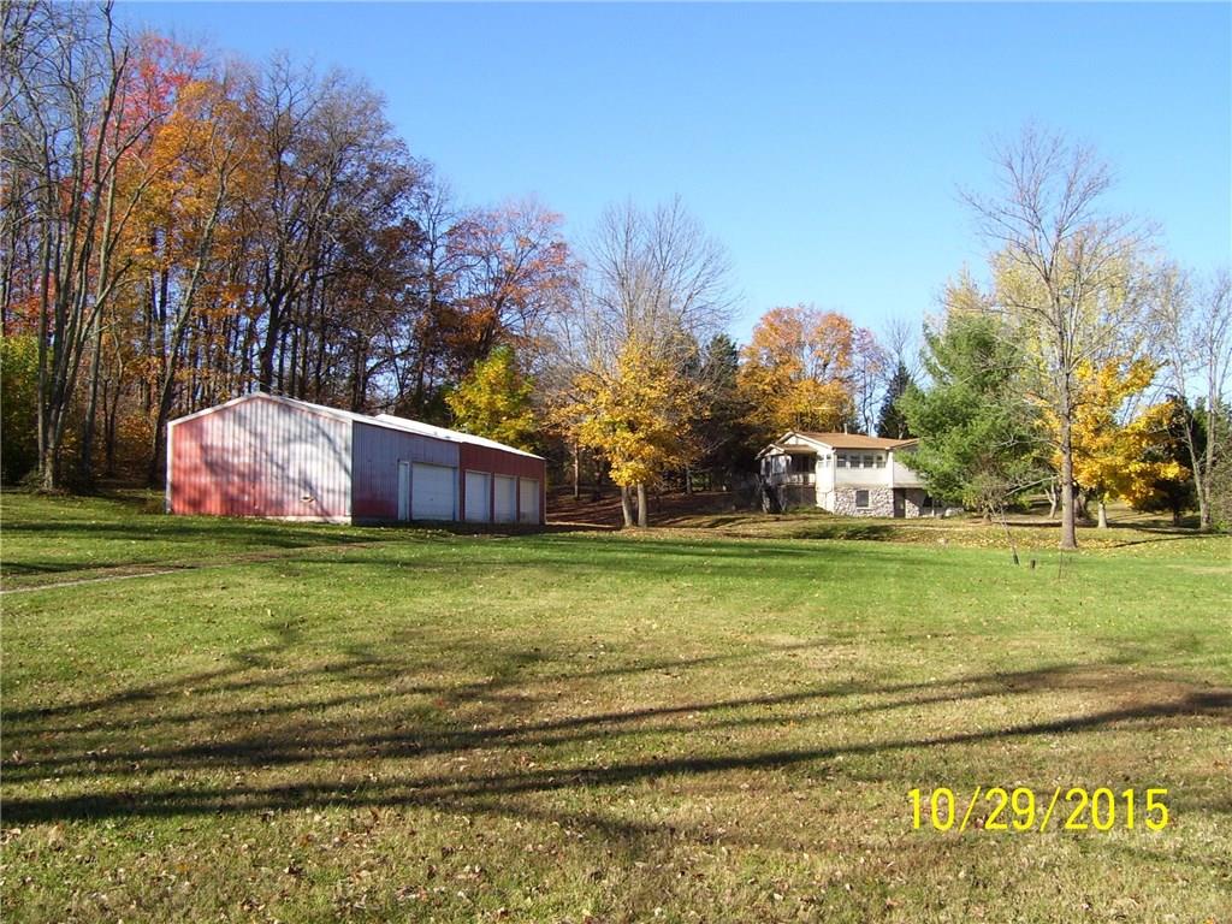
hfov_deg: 51.4
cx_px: 616
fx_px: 1281
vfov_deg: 39.7
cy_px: 462
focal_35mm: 36
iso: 80
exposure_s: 1/250
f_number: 4.8
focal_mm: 6
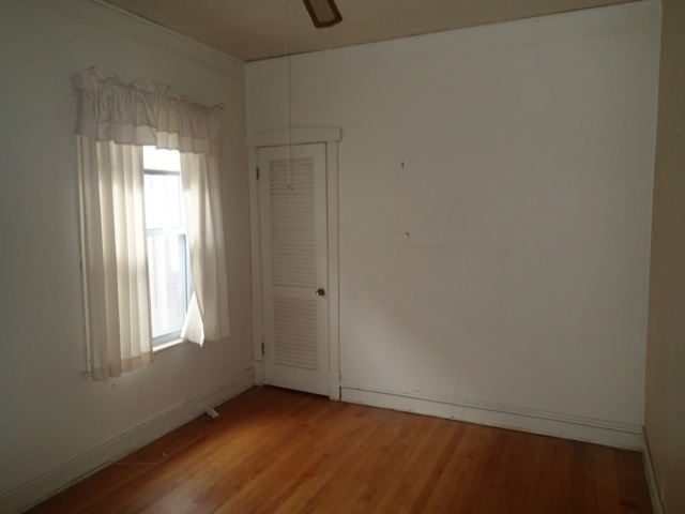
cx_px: 342
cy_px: 257
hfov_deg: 69.4
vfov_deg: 54.9
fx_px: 495
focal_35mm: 25
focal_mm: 4.5
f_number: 2
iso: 200
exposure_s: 1/30
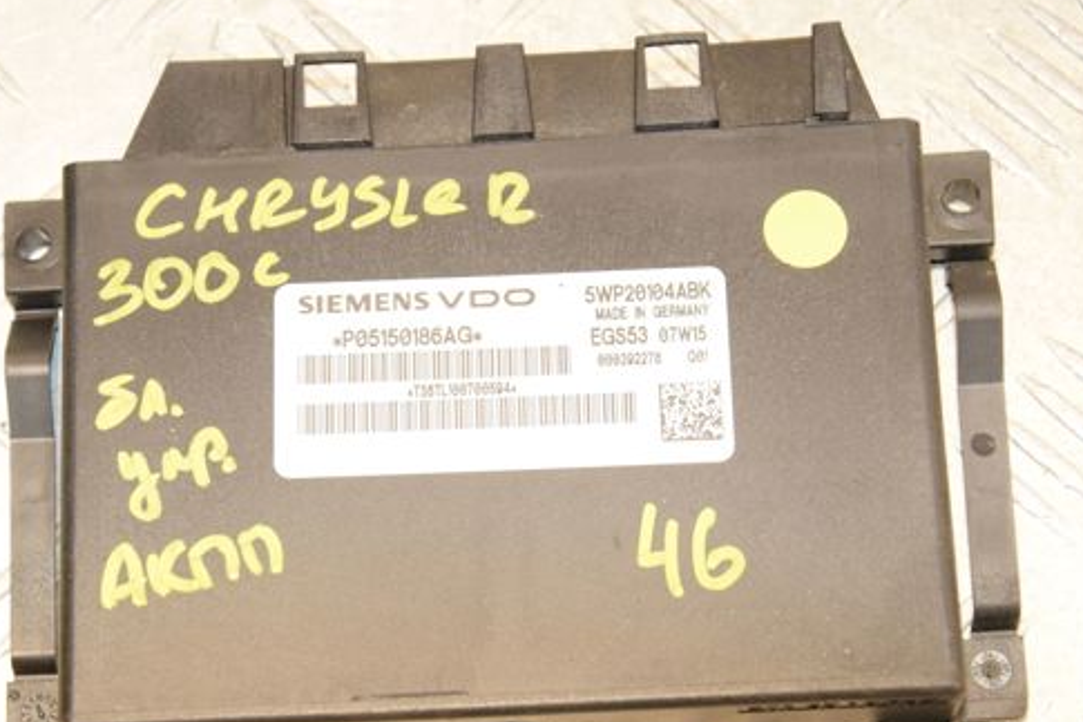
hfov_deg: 20.6
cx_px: 469
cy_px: 405
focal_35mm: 99
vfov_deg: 13.8
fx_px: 2977
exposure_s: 1/200
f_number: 5.6
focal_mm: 50
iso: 1600
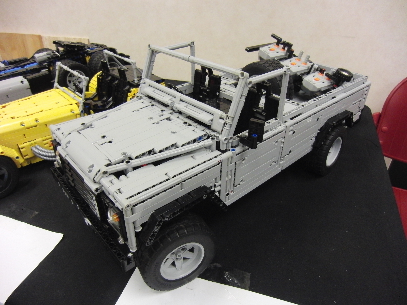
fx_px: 282
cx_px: 204
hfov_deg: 71.6
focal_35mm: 24
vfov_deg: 56.8
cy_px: 152
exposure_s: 1/40
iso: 800
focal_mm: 4.3
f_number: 3.2
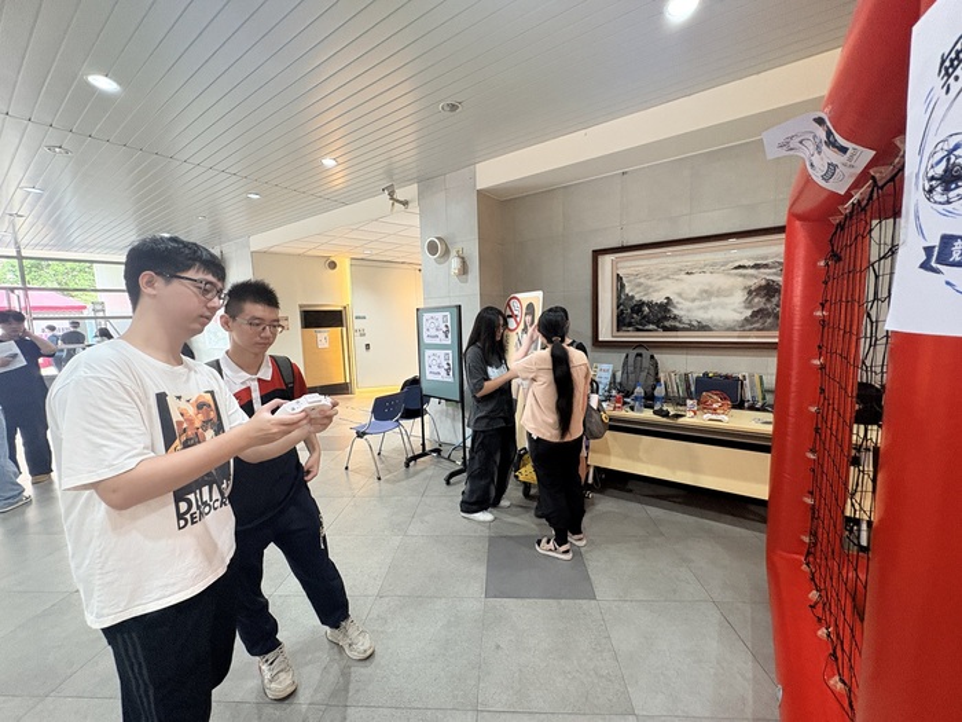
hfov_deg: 102.1
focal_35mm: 14
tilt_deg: -5.7
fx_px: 389
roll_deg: +2.4
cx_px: 481
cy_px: 361
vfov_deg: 85.7
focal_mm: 2.22
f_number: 2.2
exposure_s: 1/60
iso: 320
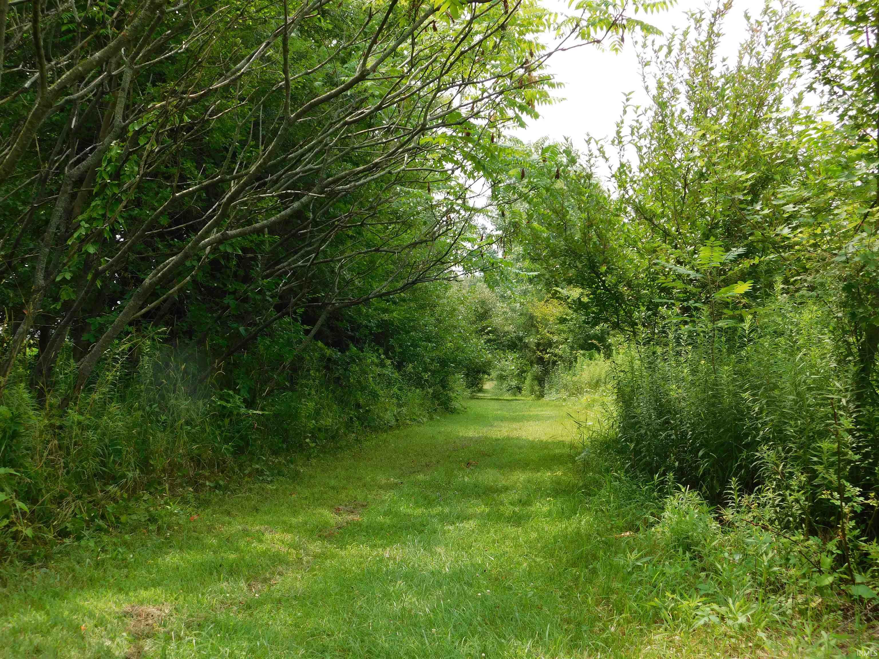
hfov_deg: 42.1
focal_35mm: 45
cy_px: 330
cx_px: 440
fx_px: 1143
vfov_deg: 32.2
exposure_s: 1/500
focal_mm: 8
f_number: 3.7
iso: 125
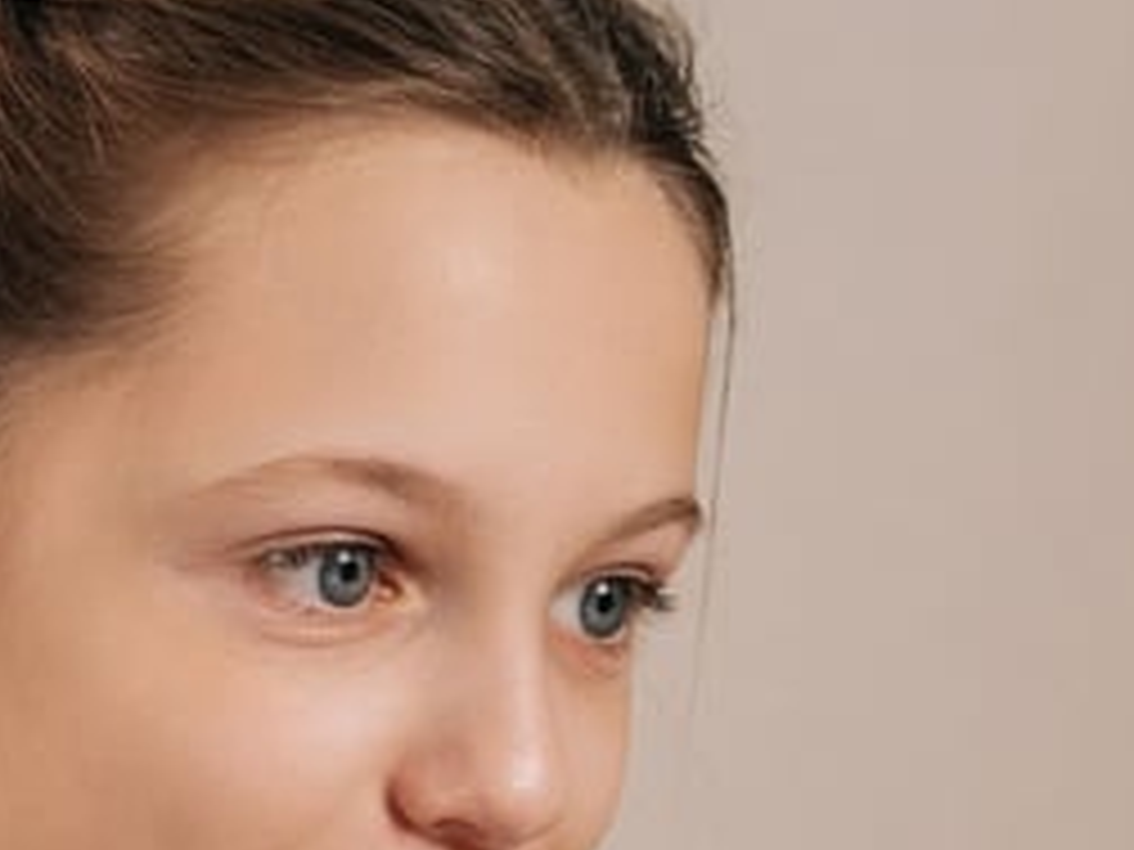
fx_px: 5242
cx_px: 729
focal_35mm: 160
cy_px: 1540
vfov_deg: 8.9
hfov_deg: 12.3
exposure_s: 1/400
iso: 800
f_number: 2.8
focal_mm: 35
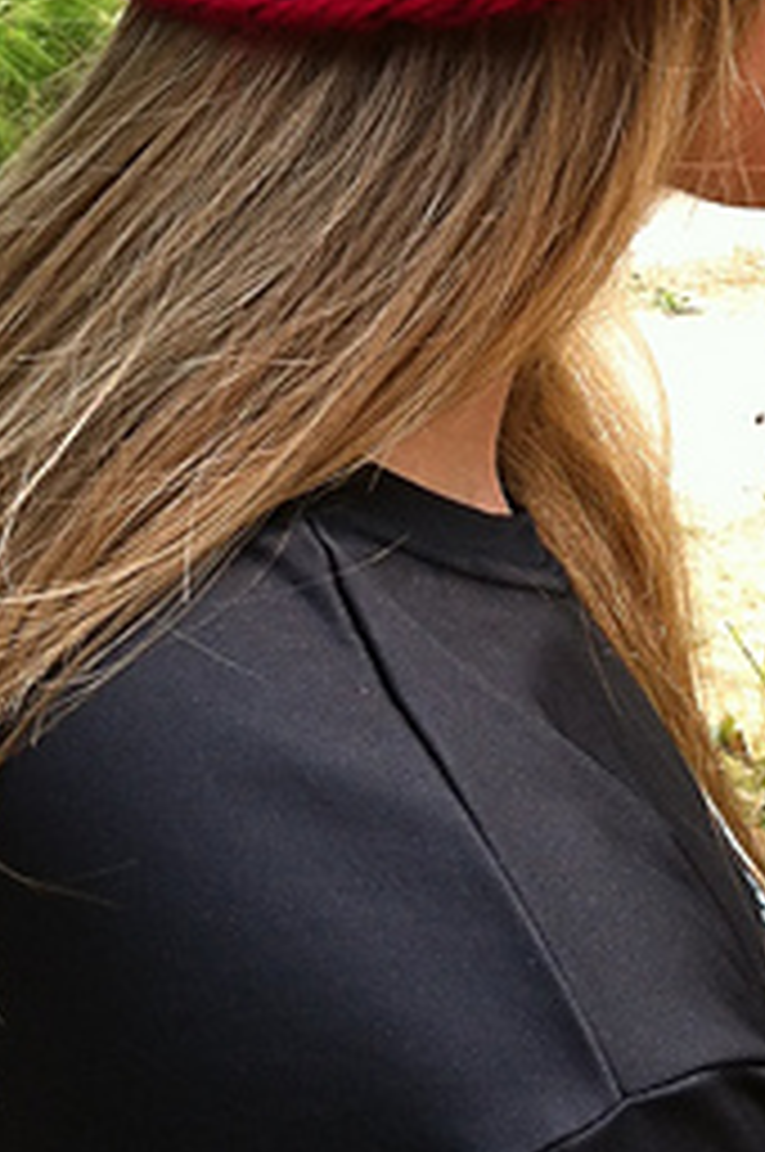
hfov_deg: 14.9
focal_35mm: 91
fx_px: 2908
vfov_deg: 21.6
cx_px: 652
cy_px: 0
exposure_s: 1/260
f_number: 2.8
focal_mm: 3.85
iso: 80
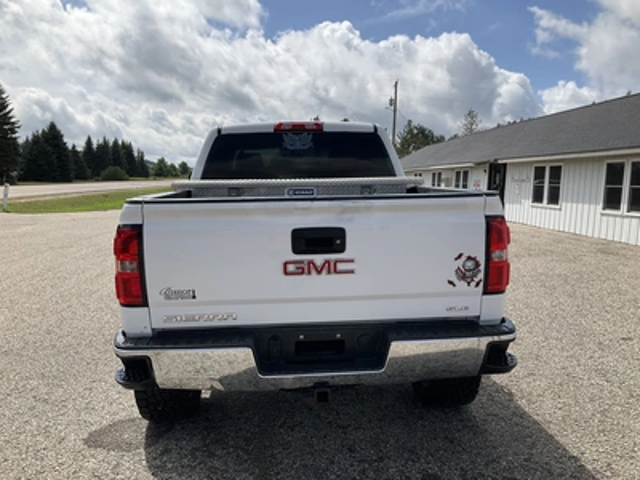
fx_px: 536
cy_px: 240
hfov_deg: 61.7
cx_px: 320
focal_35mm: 29
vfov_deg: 48.2
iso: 25
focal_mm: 3
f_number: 1.8
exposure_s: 1/2959
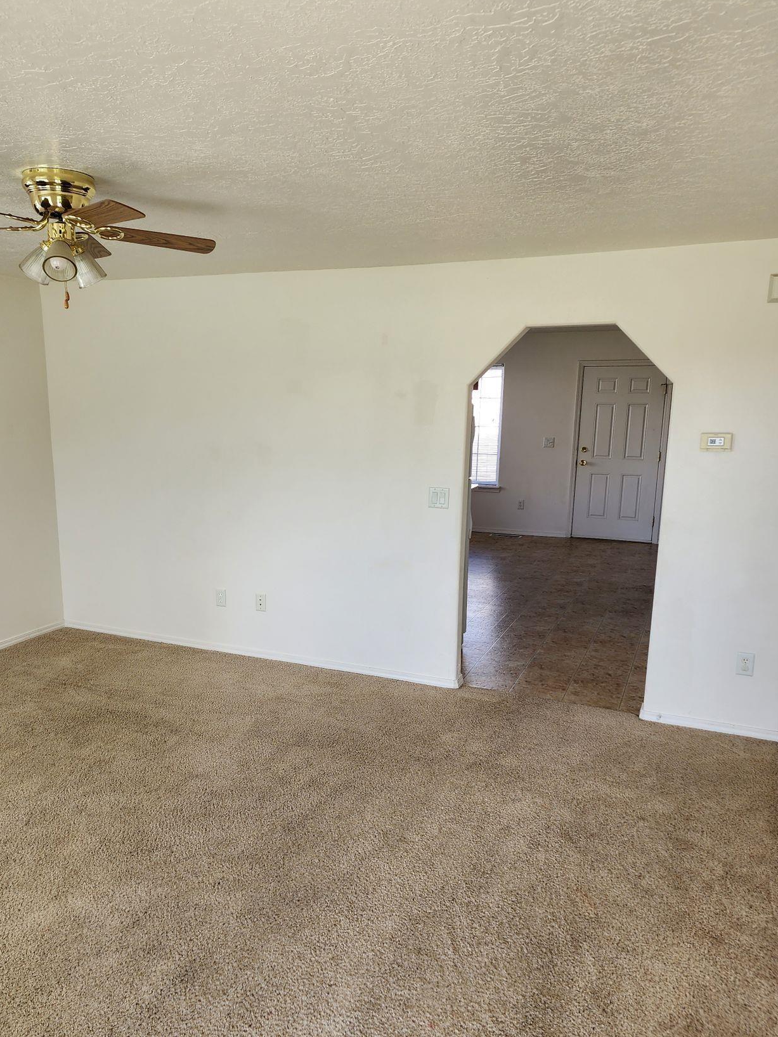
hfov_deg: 51.3
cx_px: 354
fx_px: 809
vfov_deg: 65.2
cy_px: 560
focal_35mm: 27
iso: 80
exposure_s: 1/180
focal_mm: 6.4
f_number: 1.8
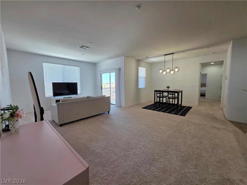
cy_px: 92
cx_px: 124
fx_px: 93
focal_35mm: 13
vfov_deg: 89.9
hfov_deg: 106.2
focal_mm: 2.2
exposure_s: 1/120
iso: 100
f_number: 1.9
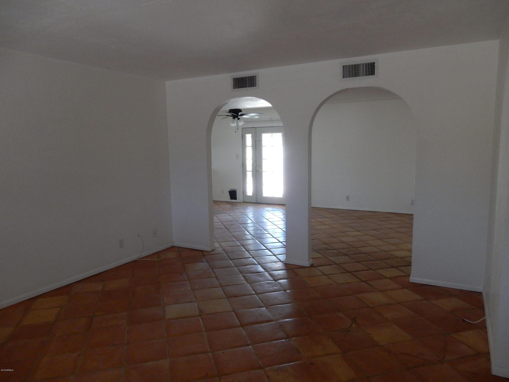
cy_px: 191
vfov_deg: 54.9
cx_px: 254
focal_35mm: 25
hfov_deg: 69.4
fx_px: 368
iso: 400
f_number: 3.7
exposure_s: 1/20
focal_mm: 4.5
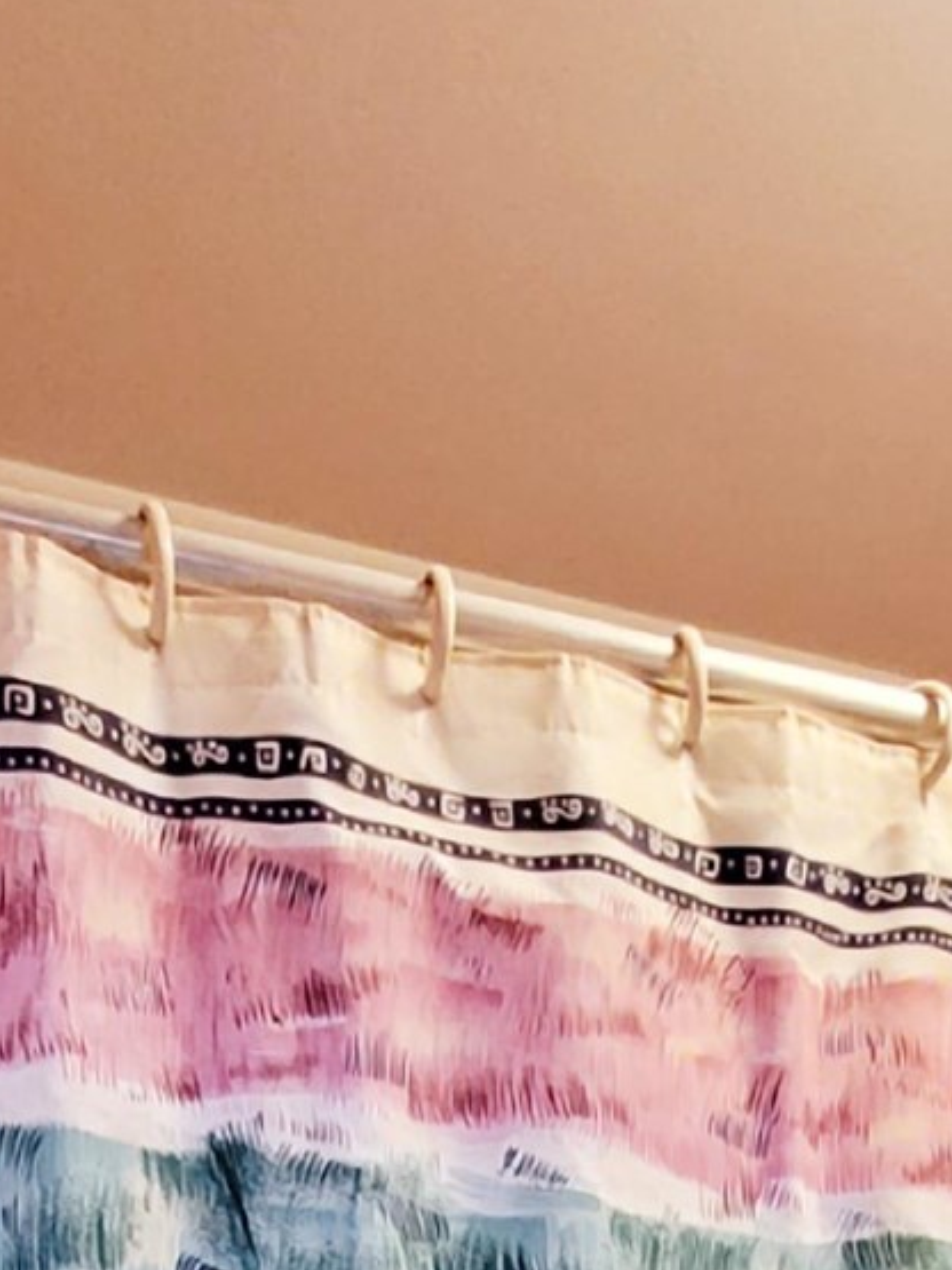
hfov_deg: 26.9
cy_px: 2352
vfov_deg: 21.2
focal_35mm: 54
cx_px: 597
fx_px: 1981
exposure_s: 1/60.2
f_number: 2.2
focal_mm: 1.74
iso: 320
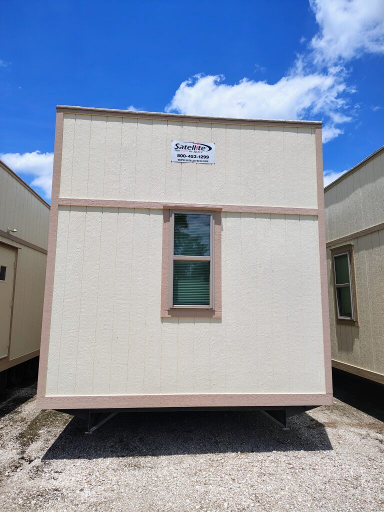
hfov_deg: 56.8
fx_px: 355
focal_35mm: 24
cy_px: 256
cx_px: 192
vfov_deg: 71.6
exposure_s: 1/2932
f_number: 1.8
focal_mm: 5.56
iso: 100
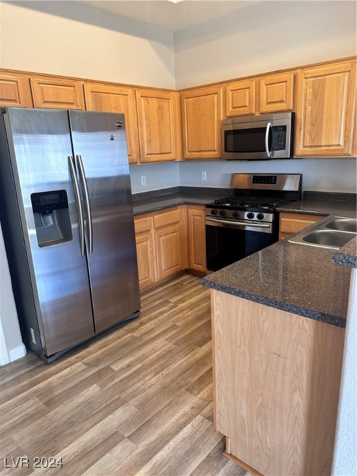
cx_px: 178
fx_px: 330
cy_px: 238
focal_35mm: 24
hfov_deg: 56.8
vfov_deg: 71.6
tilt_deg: -14.4
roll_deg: +1.6
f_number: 1.78
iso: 160
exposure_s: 1/60
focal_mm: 6.86
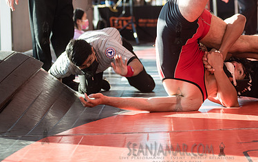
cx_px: 178
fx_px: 887
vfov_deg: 10.4
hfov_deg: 16.5
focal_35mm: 126
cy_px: 32
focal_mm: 80
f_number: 4
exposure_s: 1/400
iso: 400
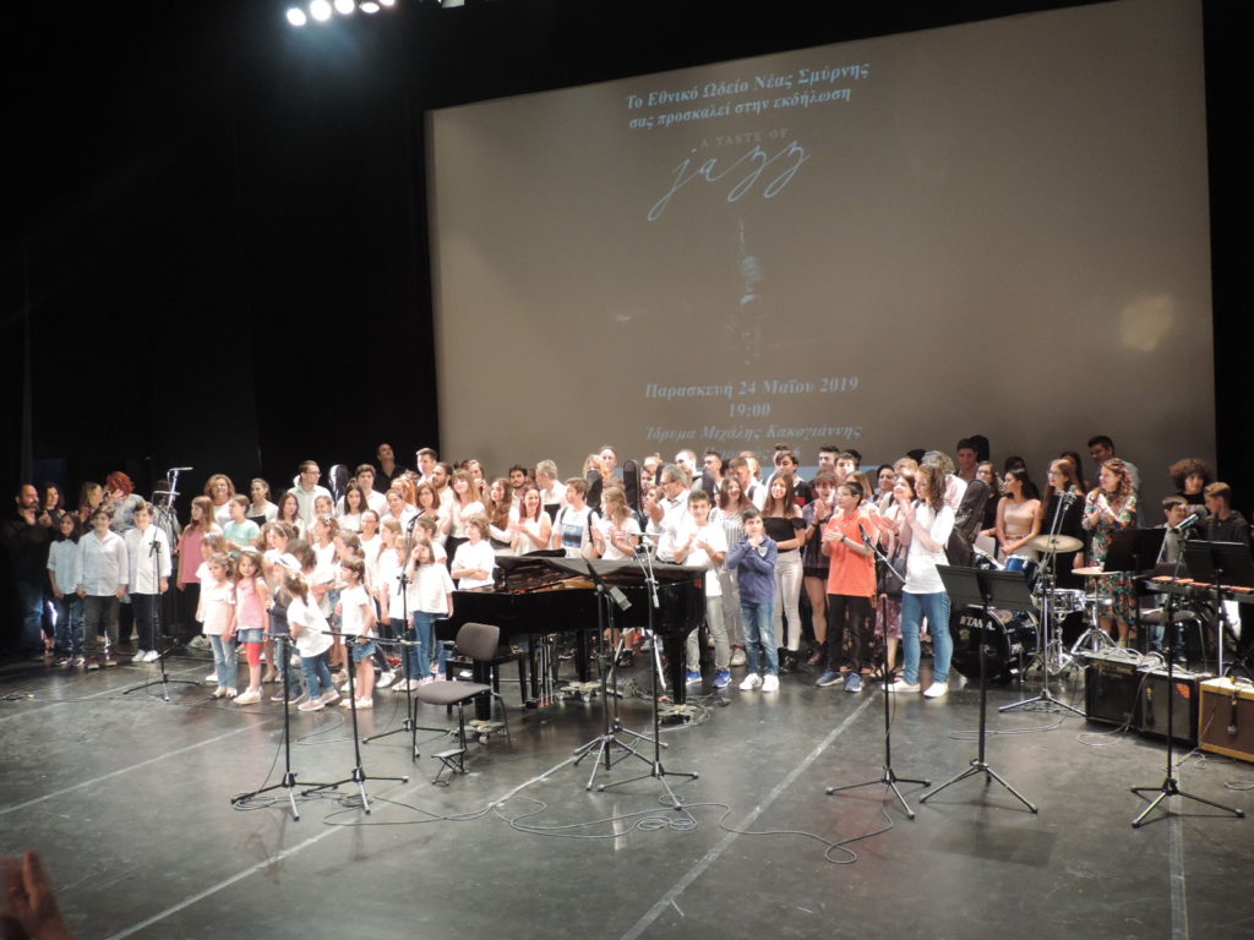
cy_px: 470
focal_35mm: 33
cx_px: 627
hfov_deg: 55.4
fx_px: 1195
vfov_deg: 42.9
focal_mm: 5.8
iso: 400
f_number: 3.2
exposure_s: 1/25
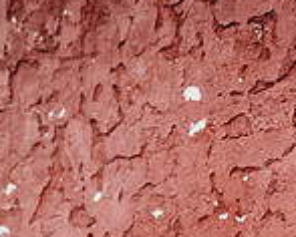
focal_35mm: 69
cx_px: 224
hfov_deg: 27.1
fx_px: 605
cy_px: 424
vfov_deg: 17.9
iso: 250
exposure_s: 1/640
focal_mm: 24
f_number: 2.8
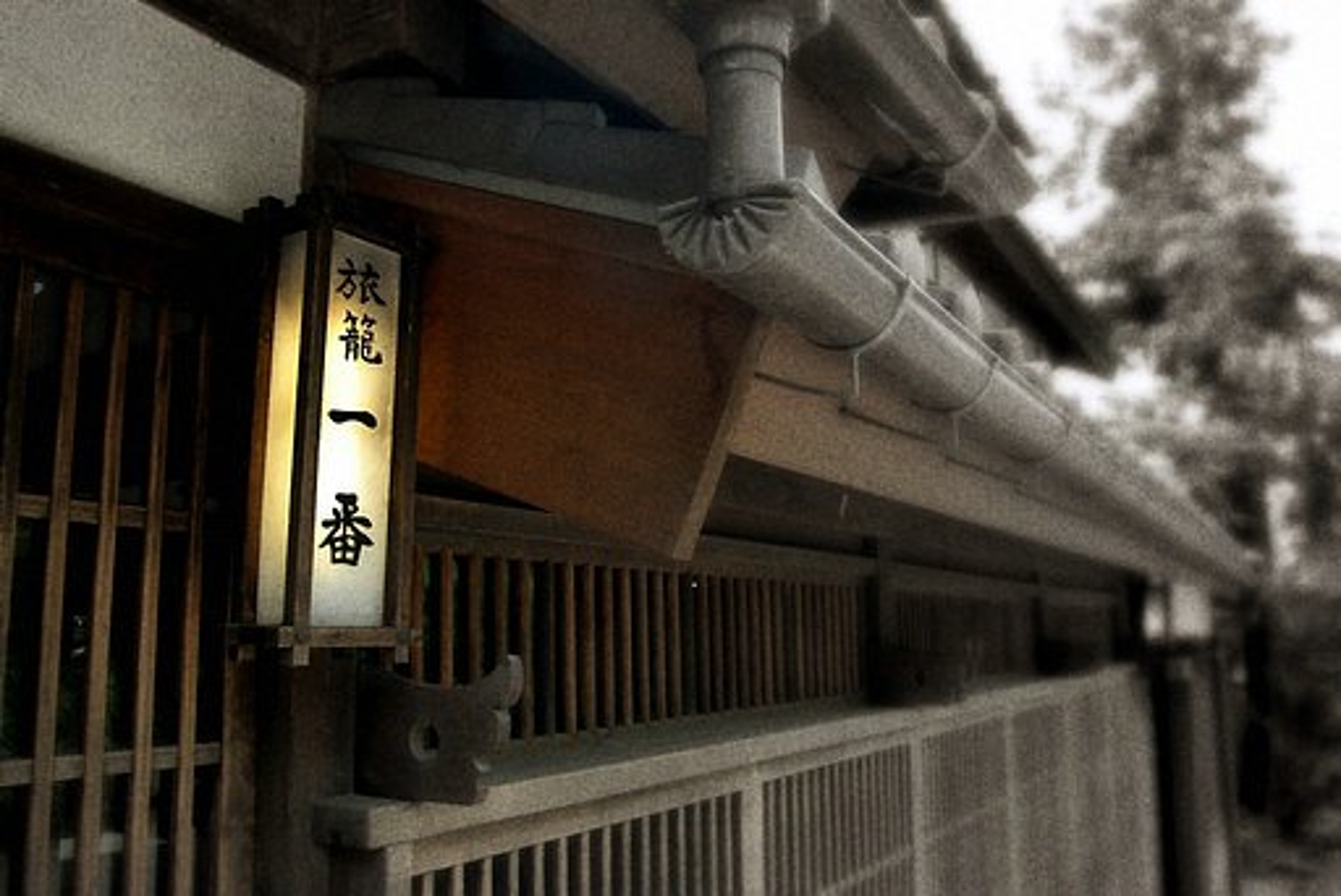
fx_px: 1118
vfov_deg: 43.7
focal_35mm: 30
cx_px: 670
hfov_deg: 61.9
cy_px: 448
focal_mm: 20
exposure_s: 1/180
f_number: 4.5
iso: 400
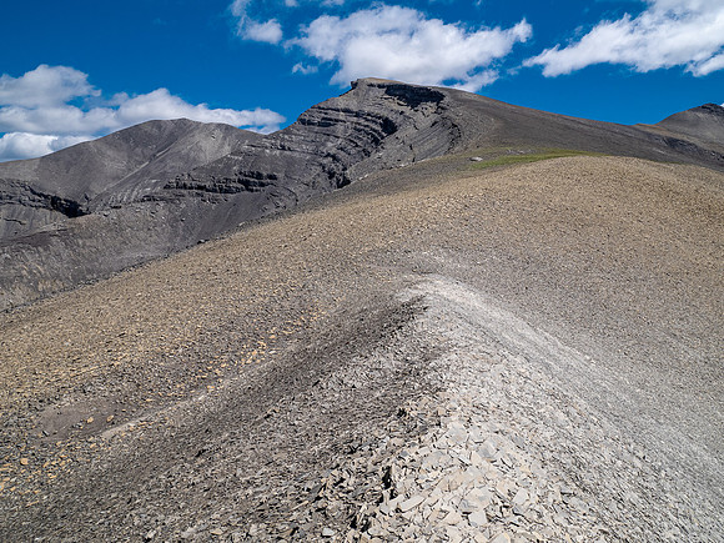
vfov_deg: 56.8
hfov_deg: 71.6
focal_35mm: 24
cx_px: 362
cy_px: 272
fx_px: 502
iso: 200
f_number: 8
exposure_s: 1/320
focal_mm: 12
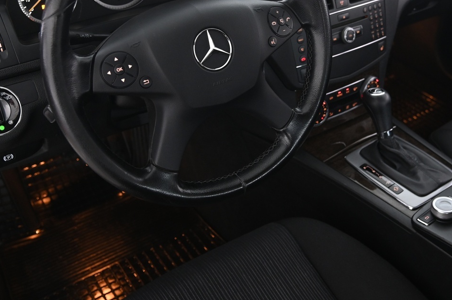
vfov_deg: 32.3
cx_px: 240
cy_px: 103
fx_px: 514
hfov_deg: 47.4
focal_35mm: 41
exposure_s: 1/15
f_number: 4
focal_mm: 24
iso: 2000
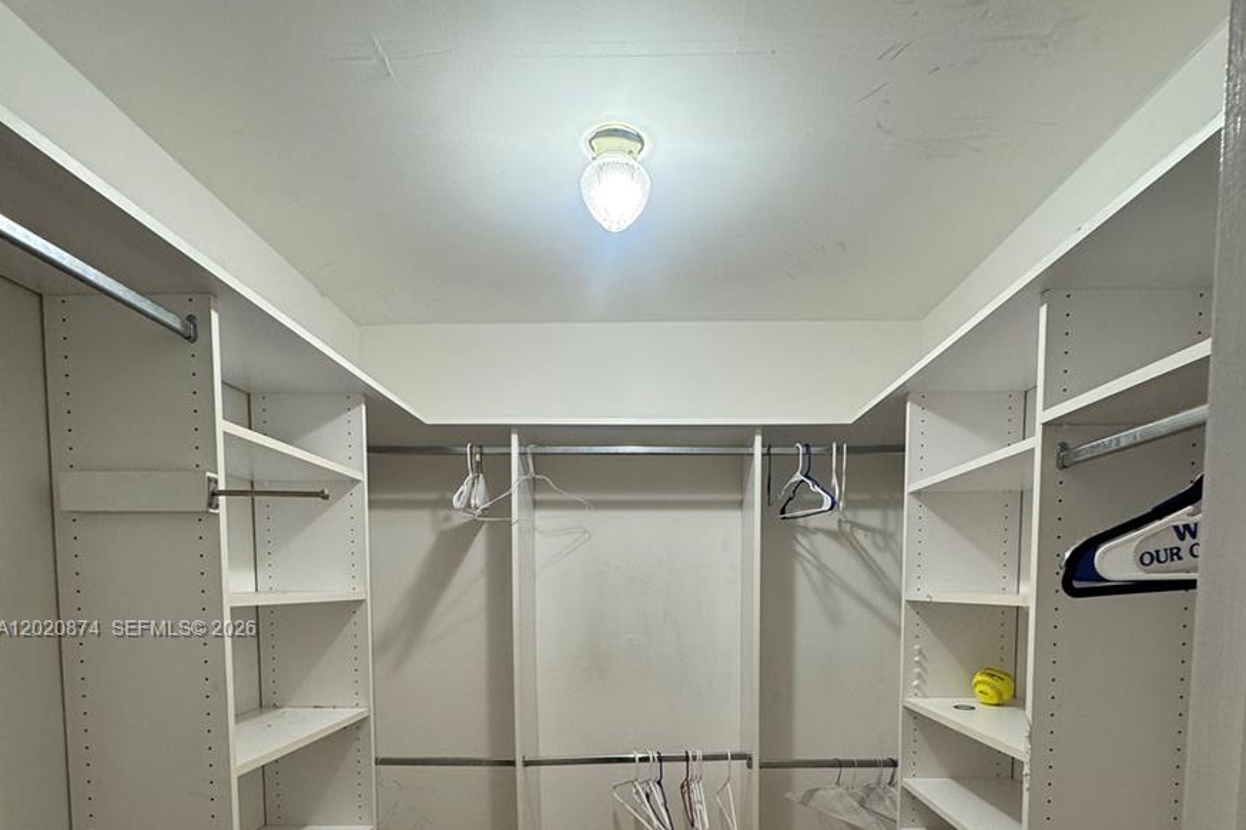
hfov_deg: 84.0
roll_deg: +0.8
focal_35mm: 20
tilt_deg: -4.0
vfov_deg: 58.4
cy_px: 630
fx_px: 692
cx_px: 634
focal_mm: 2.22
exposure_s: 1/60
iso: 160
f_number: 2.2
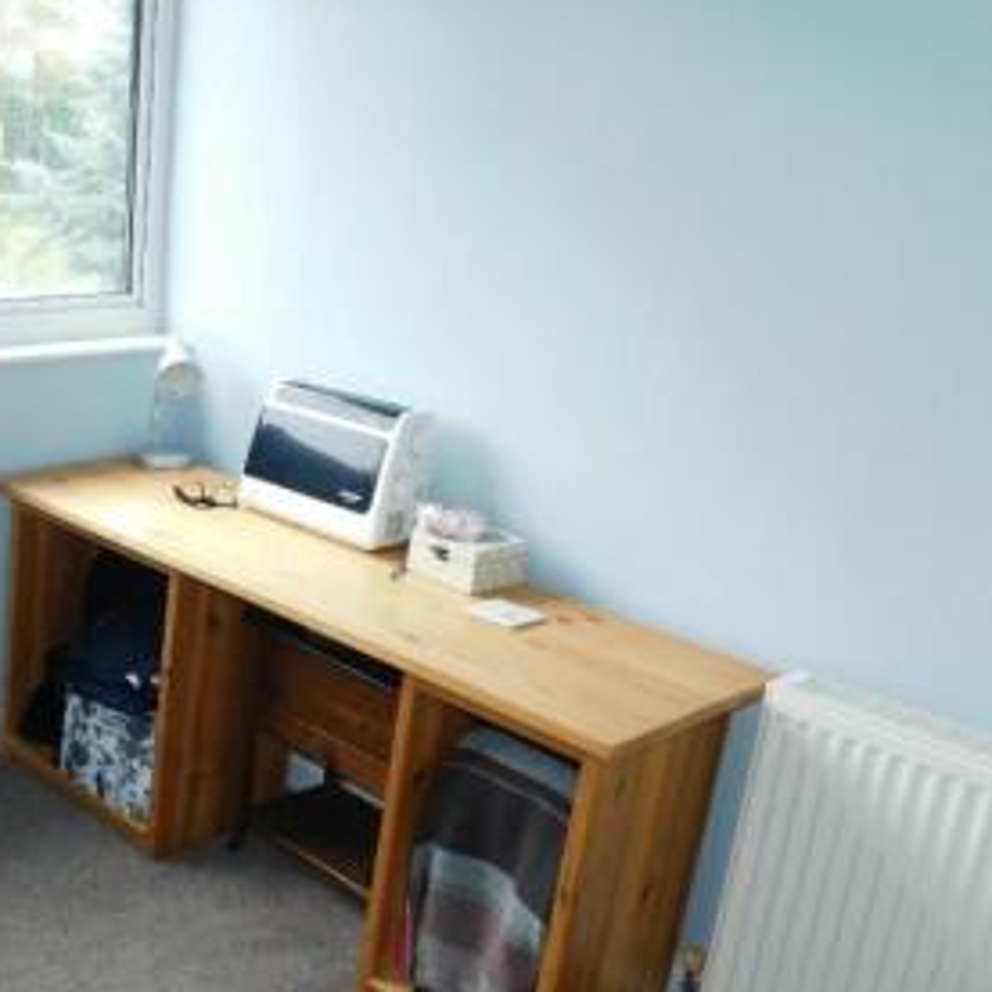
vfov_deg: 39.2
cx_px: -34
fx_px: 1394
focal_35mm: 43
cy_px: 519
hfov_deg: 35.0
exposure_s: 1/30
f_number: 3
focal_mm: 4
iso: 125
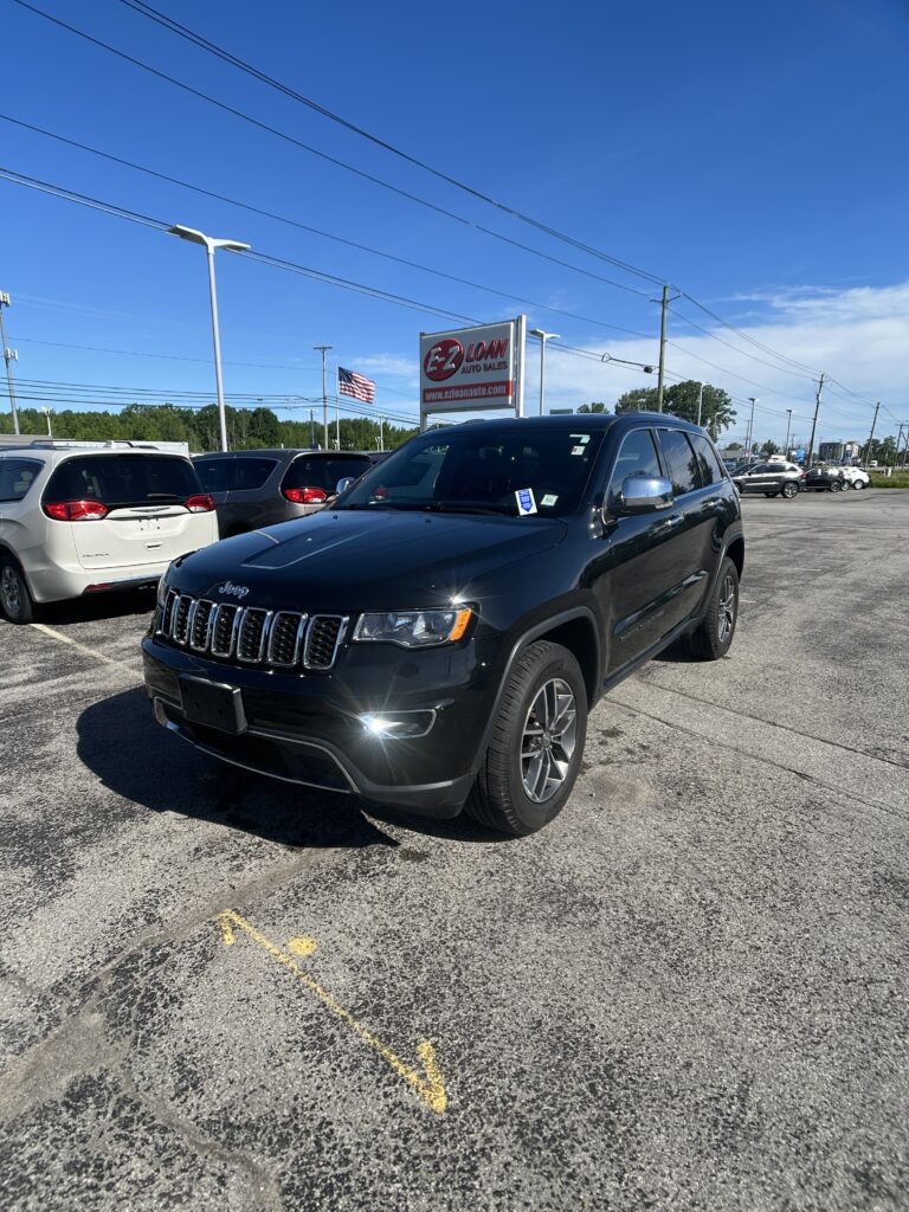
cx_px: 454
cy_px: 606
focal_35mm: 26
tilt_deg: -9.9
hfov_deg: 53.1
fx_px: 910
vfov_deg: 67.3
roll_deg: +0.9
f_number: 1.5
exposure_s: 1/3257
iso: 50
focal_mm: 5.7
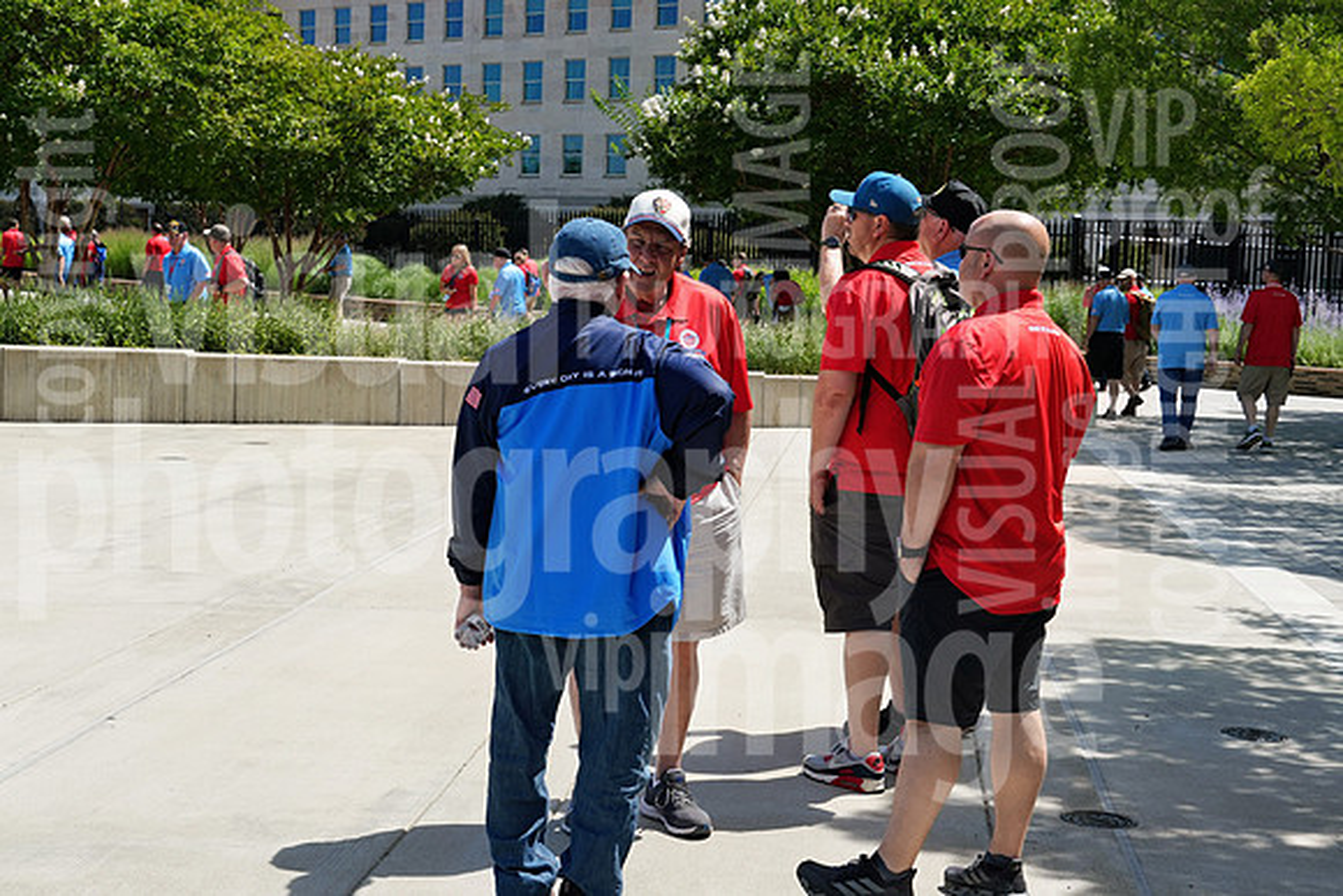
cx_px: 672
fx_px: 2127
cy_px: 448
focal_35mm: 57
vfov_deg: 23.8
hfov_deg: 35.0
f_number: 9
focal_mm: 38
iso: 200
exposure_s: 1/400
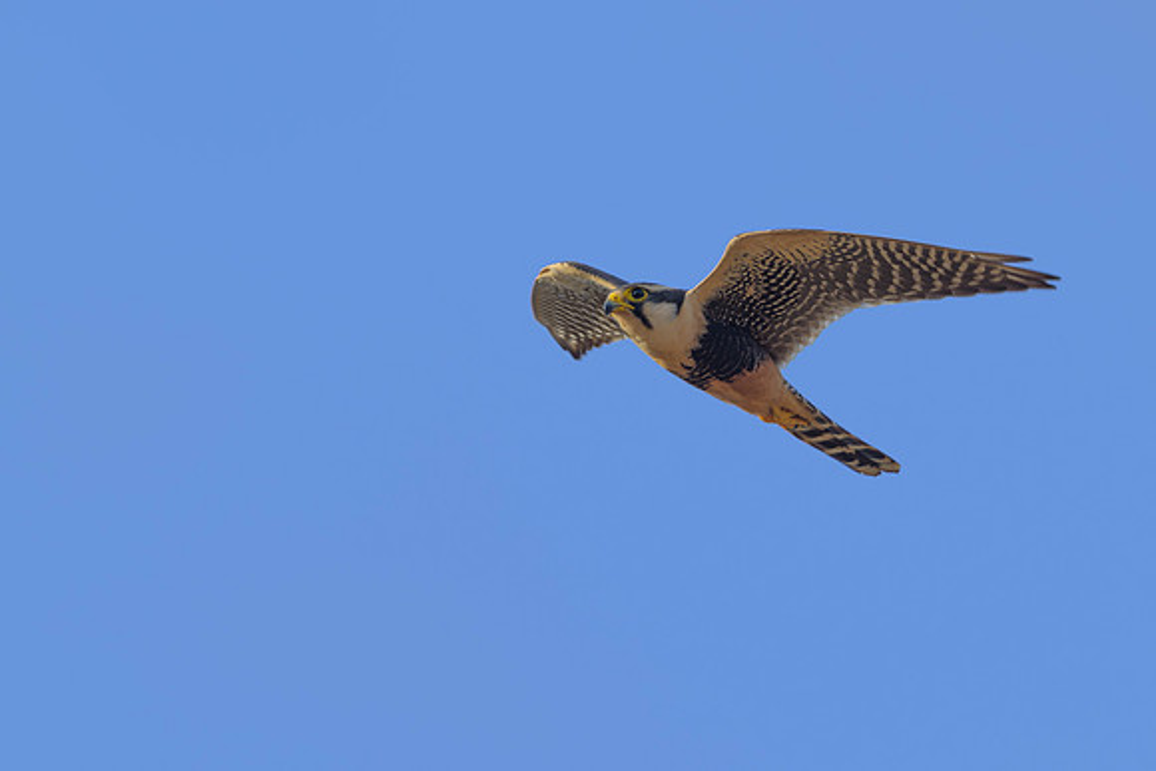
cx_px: 845
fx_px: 21564
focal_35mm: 671
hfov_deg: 3.1
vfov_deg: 2.0
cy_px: 427
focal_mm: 400
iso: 110
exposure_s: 1/1000
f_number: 5
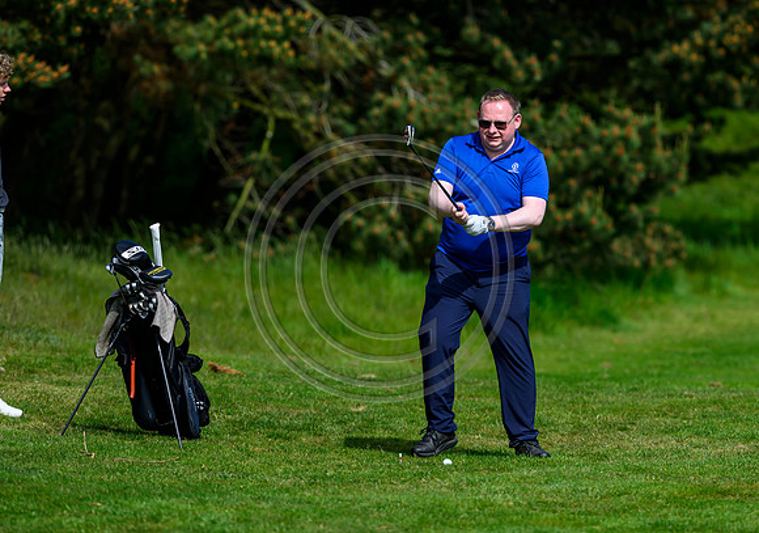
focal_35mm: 500
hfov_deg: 4.1
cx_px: 482
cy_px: 242
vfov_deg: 2.8
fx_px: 10710
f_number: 4.5
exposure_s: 1/5000
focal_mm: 400
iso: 500
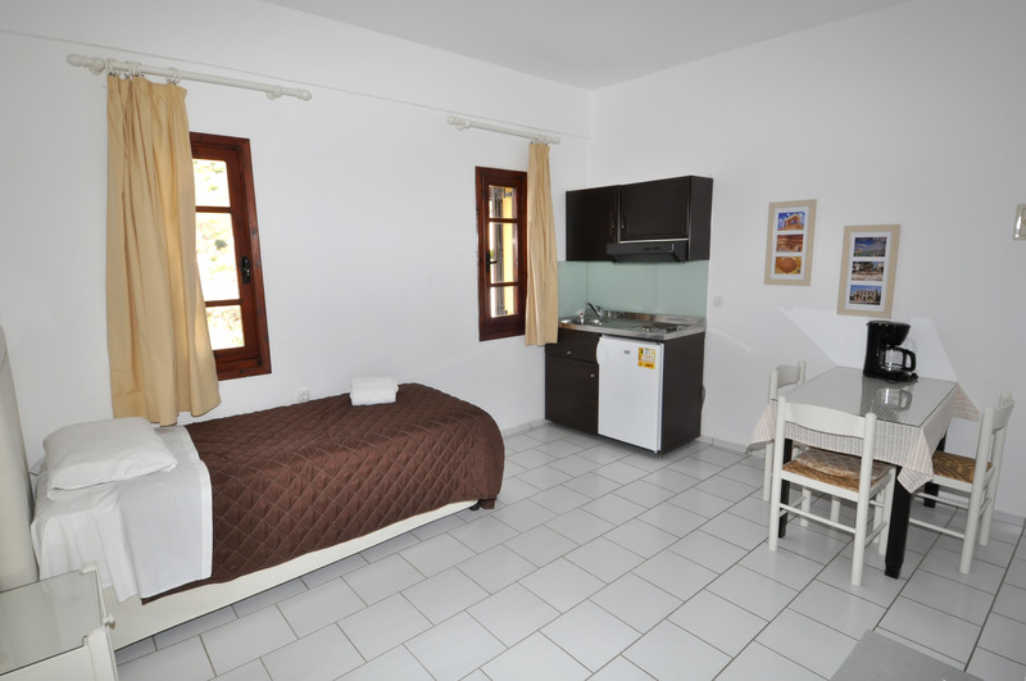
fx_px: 512
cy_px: 340
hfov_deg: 90.1
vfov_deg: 67.2
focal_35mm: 18
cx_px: 513
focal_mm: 12
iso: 800
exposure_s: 1/60
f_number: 14
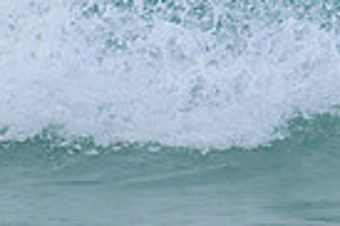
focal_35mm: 3398
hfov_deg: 0.6
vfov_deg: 0.4
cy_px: -123
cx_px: 707
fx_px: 32054
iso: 900
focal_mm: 800
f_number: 11
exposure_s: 1/2000
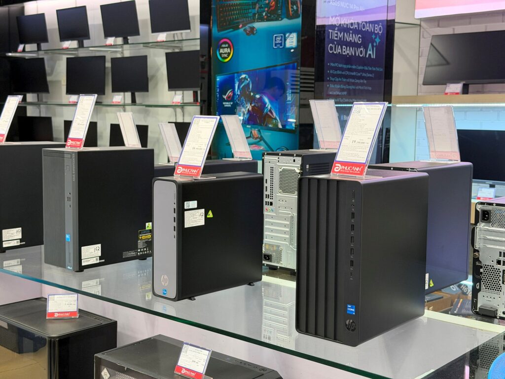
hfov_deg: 39.7
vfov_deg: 30.3
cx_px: 252
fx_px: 700
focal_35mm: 48
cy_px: 190
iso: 160
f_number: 1.78
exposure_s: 1/50
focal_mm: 6.76
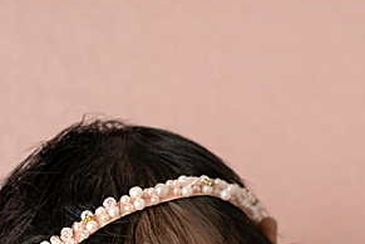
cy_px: 359
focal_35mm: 154
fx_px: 1561
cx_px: 351
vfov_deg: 8.7
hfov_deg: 13.2
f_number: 3.5
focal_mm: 35
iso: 250
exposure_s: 1/160
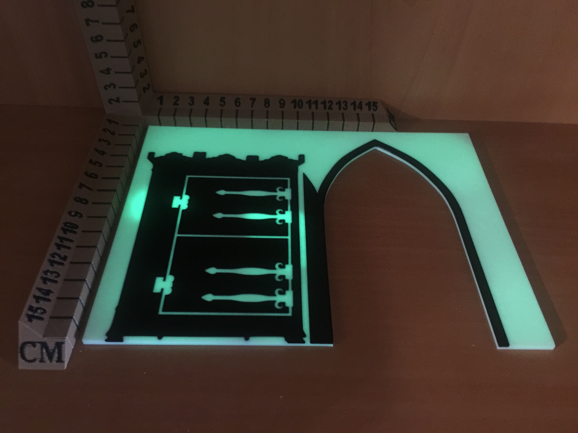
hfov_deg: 61.7
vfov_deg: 48.2
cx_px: 289
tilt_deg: -46.6
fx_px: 484
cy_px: 216
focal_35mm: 29
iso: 200
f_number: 2.2
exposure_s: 1/4
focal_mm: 4.15
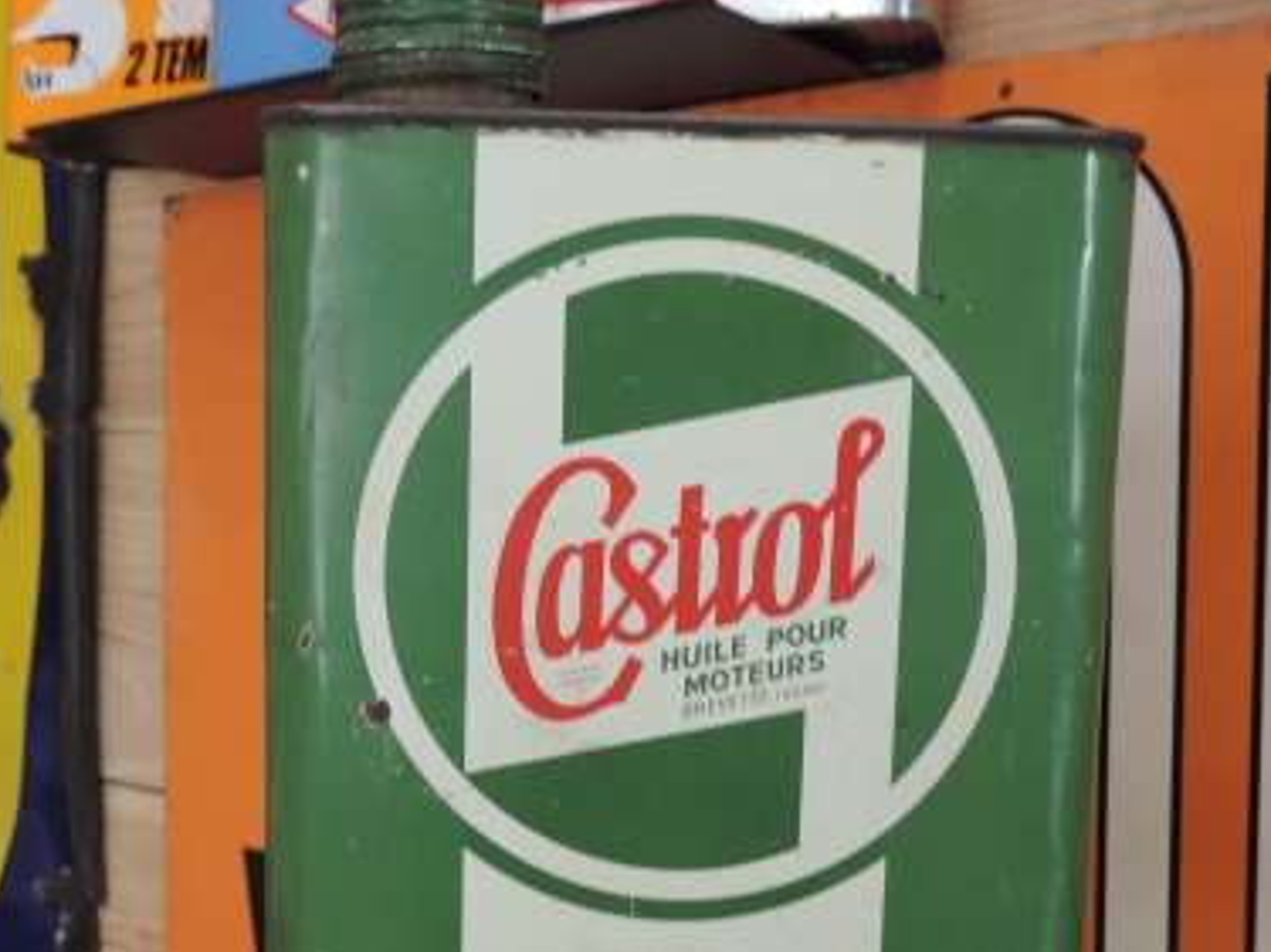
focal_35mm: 48
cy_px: 596
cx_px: 600
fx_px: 1762
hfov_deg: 39.7
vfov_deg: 30.1
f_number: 3.1
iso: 160
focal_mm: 5.3
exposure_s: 1/30
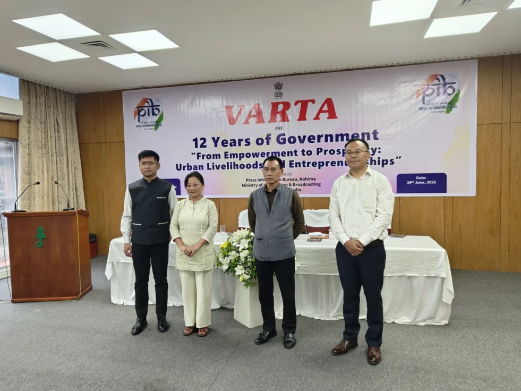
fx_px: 361
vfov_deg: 56.8
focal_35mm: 24
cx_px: 253
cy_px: 194
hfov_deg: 71.6
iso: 90
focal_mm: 5.59
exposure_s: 1/100
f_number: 1.88
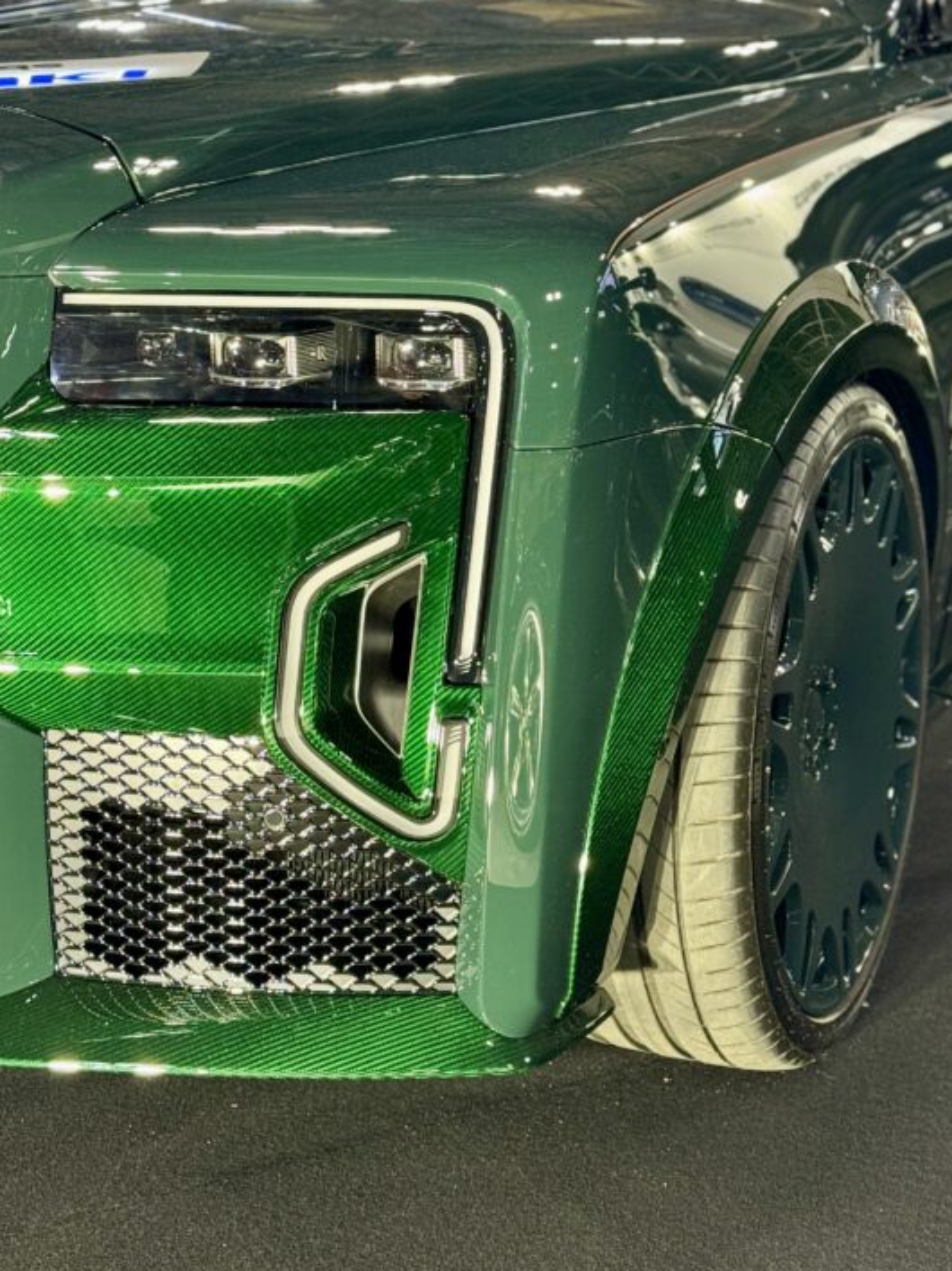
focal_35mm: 67
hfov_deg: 21.9
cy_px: 416
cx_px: 507
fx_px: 2458
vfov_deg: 28.8
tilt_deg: -10.2
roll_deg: -2.1
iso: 250
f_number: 1.78
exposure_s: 1/50
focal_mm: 6.76
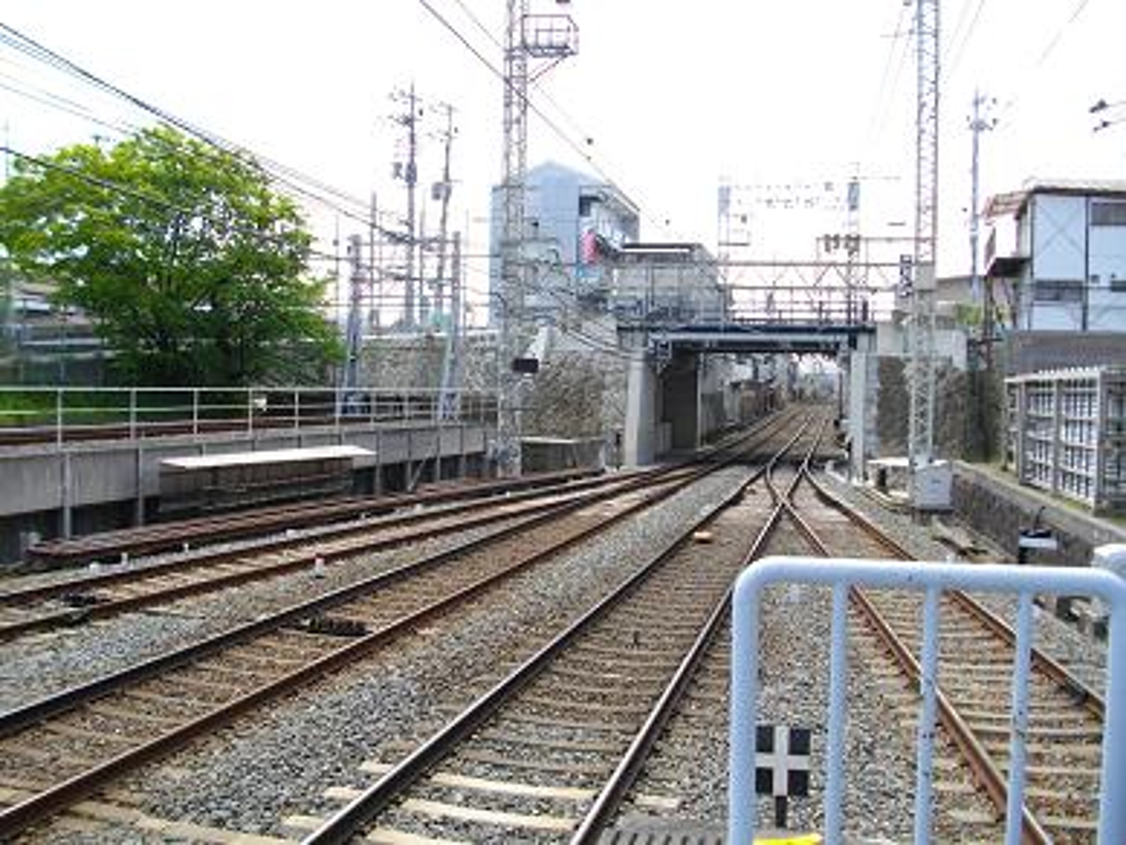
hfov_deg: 56.8
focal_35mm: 32
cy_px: 422
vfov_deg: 44.2
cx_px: 563
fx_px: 1041
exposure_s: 1/400
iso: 100
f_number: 2.9
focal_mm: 5.7
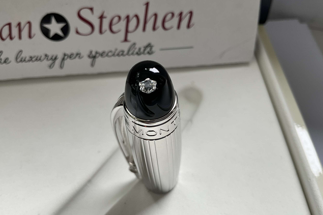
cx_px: 158
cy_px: 105
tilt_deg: -56.3
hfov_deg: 60.3
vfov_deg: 42.3
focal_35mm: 31
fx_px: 278
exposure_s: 1/122
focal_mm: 3
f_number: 1.8
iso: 25
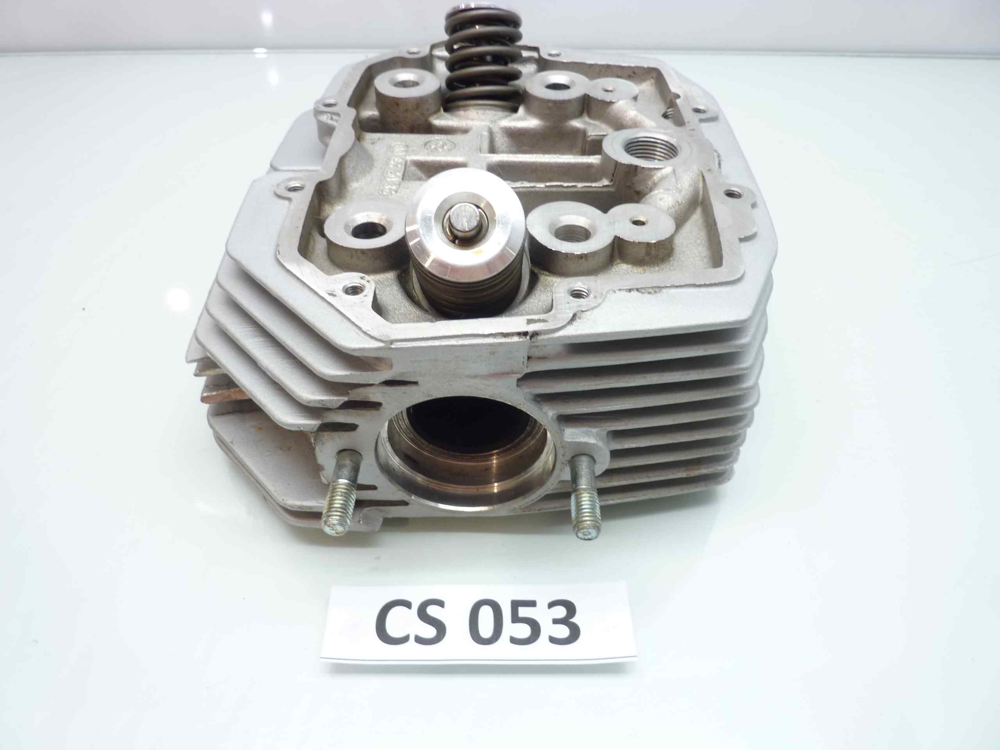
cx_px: 500
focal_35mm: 25
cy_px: 375
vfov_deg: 54.9
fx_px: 722
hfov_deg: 69.4
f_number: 3.3
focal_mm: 4.1
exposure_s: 1/10
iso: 80
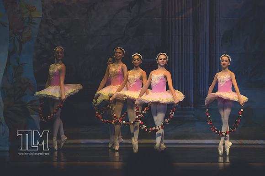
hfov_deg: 8.9
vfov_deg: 5.9
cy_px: 88
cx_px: 132
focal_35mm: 232
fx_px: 1707
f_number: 2.8
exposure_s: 1/500
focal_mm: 155
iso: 500
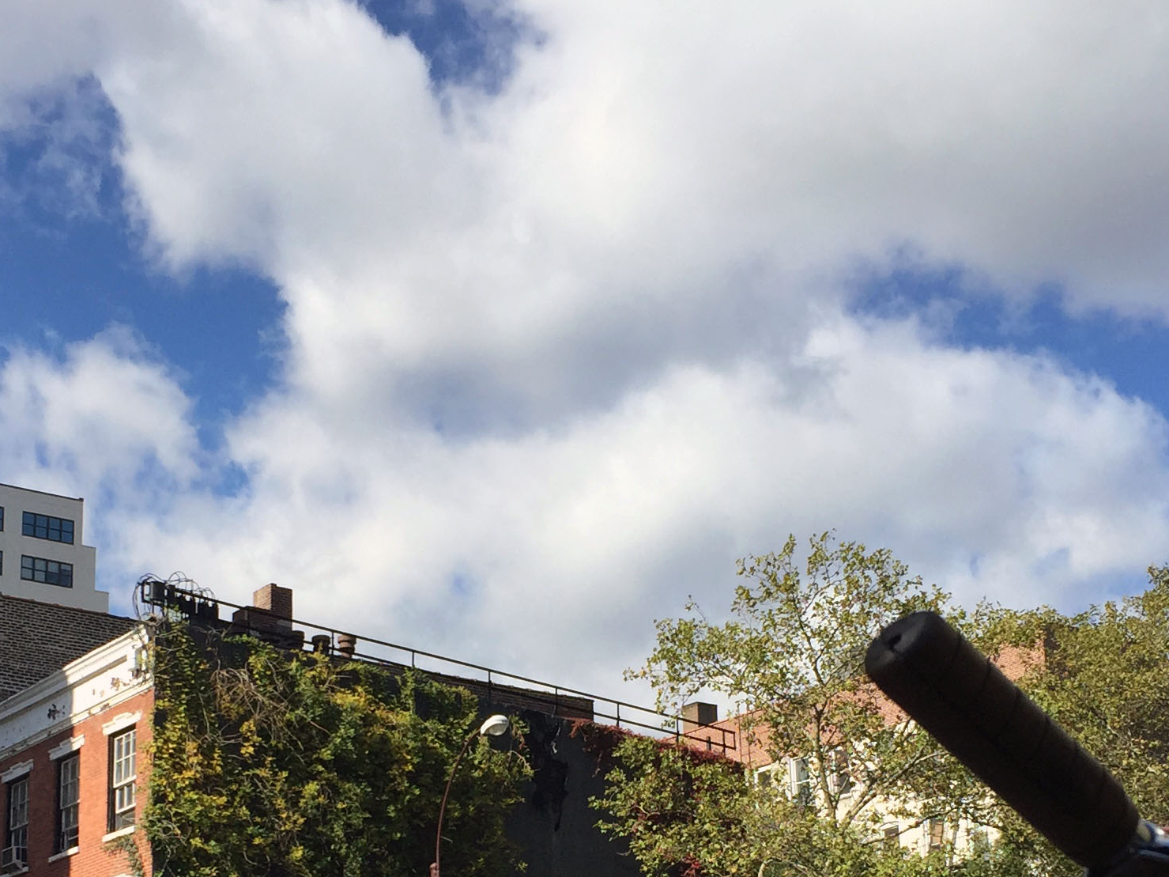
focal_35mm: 64
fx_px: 2161
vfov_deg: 22.4
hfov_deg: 30.2
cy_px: 780
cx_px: 444
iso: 32
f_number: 2.2
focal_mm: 4.15
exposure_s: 1/1883
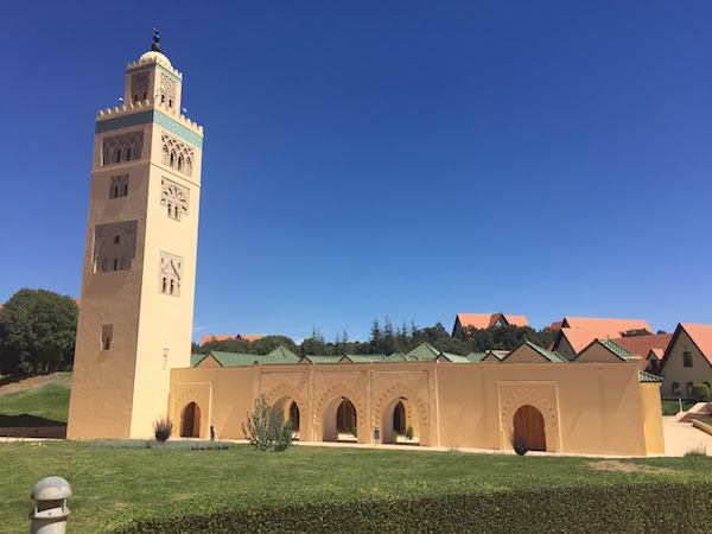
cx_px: 356
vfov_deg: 48.2
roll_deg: -1.1
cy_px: 267
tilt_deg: +10.9
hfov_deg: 61.7
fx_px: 596
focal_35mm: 29
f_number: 2.2
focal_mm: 4.15
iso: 32
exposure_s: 1/2639
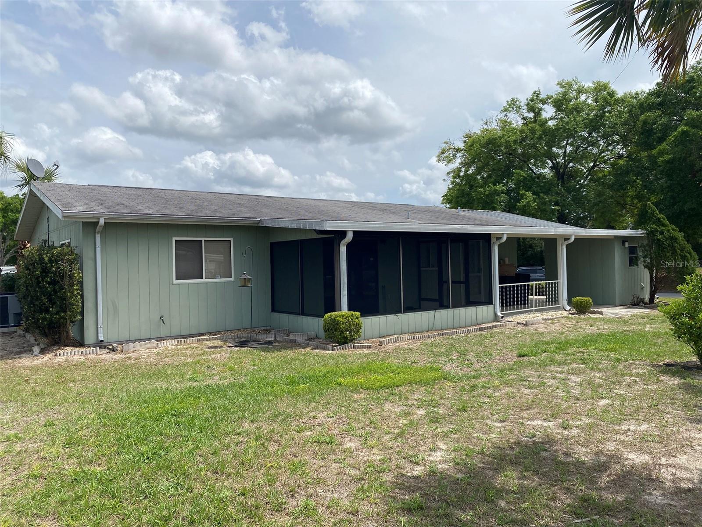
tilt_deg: -0.4
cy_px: 264
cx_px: 351
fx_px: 527
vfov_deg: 53.1
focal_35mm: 26
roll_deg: +0.7
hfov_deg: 67.3
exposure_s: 1/5236
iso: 32
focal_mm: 4.25
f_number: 1.8
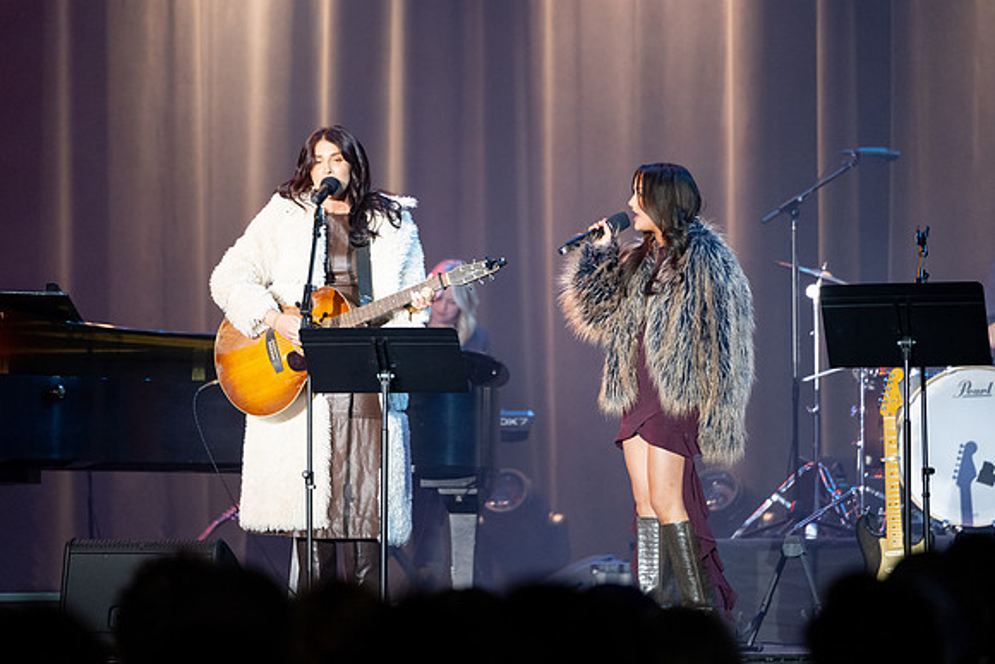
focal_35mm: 194
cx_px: 486
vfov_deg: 7.1
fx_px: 5356
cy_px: 314
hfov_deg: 10.6
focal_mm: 180
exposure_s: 1/200
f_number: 2.8
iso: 3200
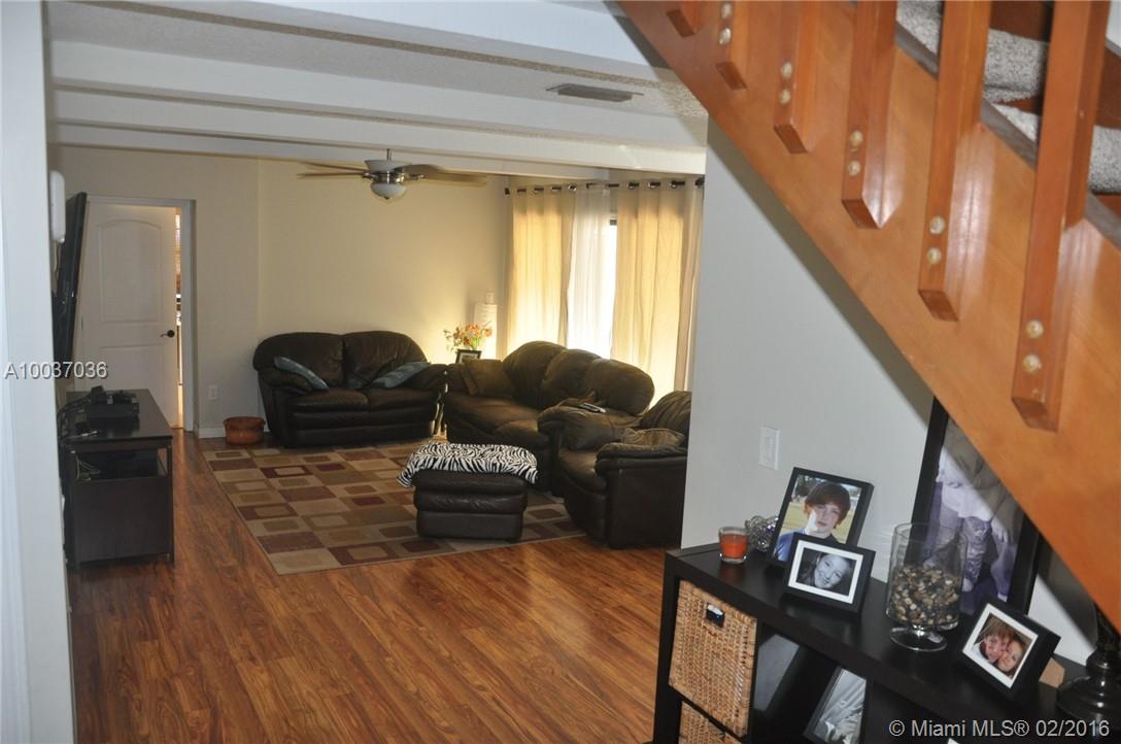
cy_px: 372
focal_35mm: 27
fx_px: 839
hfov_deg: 67.5
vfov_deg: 47.8
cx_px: 560
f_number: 3.5
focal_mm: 18
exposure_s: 1/60
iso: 800
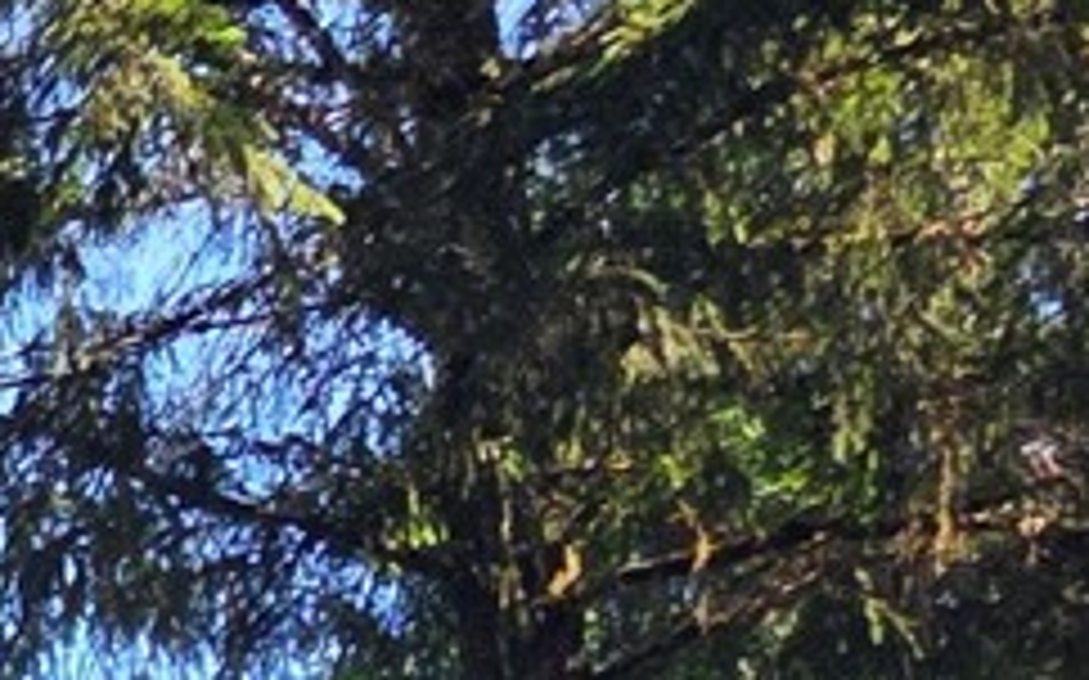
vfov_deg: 12.3
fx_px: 2700
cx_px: -1818
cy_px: 1468
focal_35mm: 91
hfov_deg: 13.2
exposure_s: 1/399
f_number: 1.9
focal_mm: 2.2
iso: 40
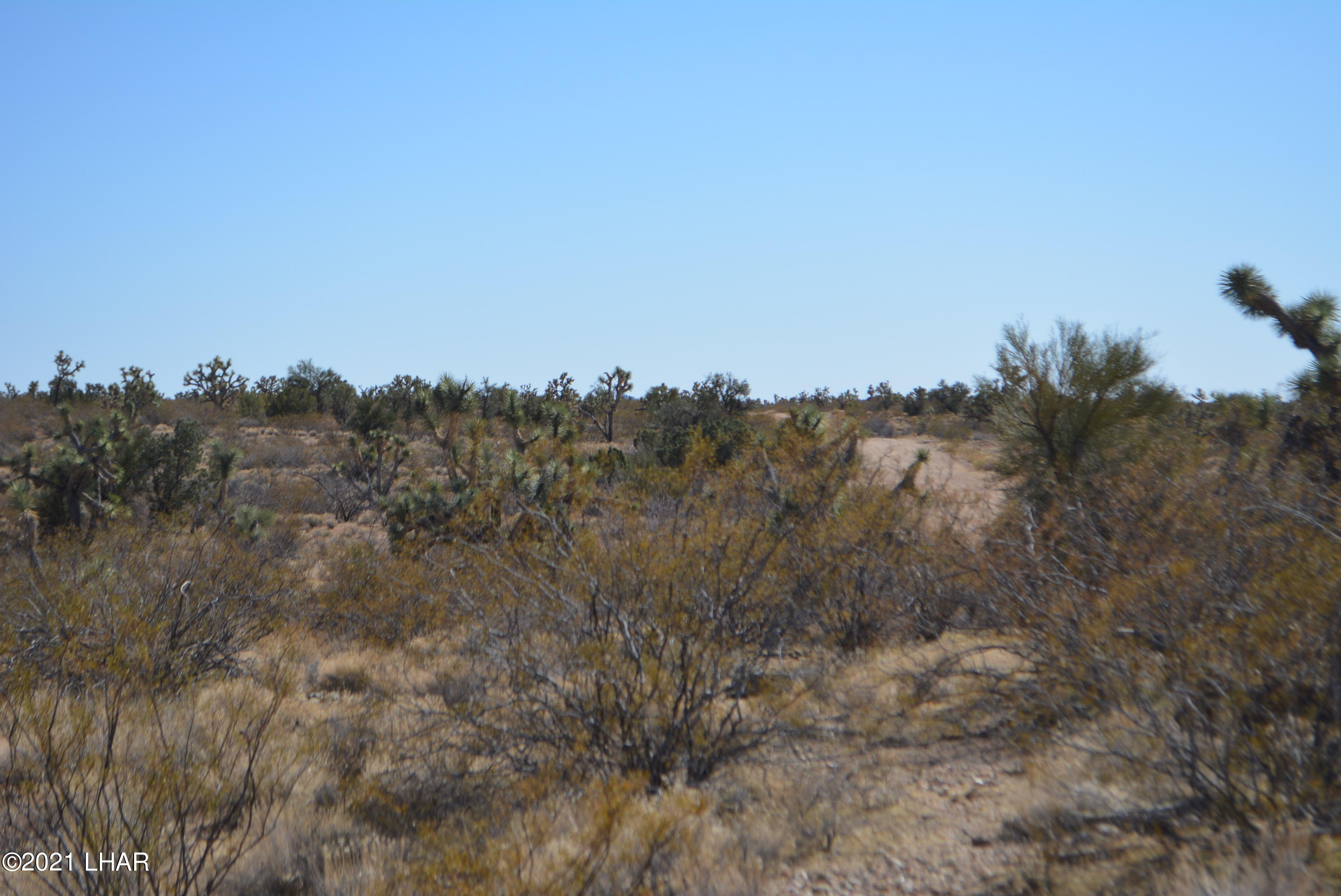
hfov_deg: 24.6
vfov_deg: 16.6
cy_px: 448
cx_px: 670
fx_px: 3075
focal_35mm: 82
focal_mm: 55
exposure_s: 1/2000
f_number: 7.1
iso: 400
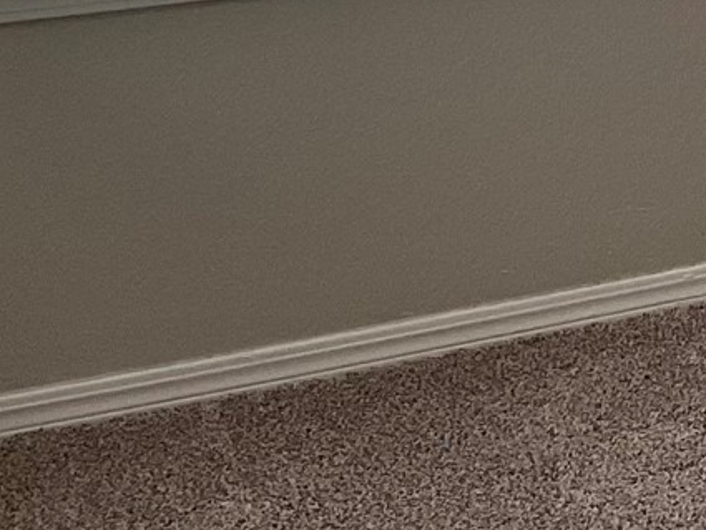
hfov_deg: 13.6
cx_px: 1223
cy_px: -392
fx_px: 2673
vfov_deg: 10.7
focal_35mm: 131
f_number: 1.8
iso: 40
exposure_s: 1/120
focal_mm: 3
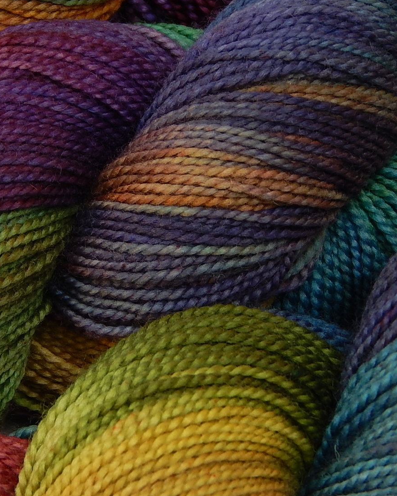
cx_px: 56
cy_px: 276
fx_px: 2643
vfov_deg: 10.7
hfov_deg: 8.6
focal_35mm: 180
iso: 125
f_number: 4.5
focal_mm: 18.7
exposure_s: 1/13
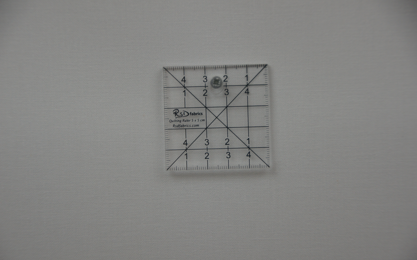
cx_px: 209
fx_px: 1568
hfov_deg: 15.1
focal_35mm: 138
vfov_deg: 9.5
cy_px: 124
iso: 250
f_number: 5.6
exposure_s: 1/160
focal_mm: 90
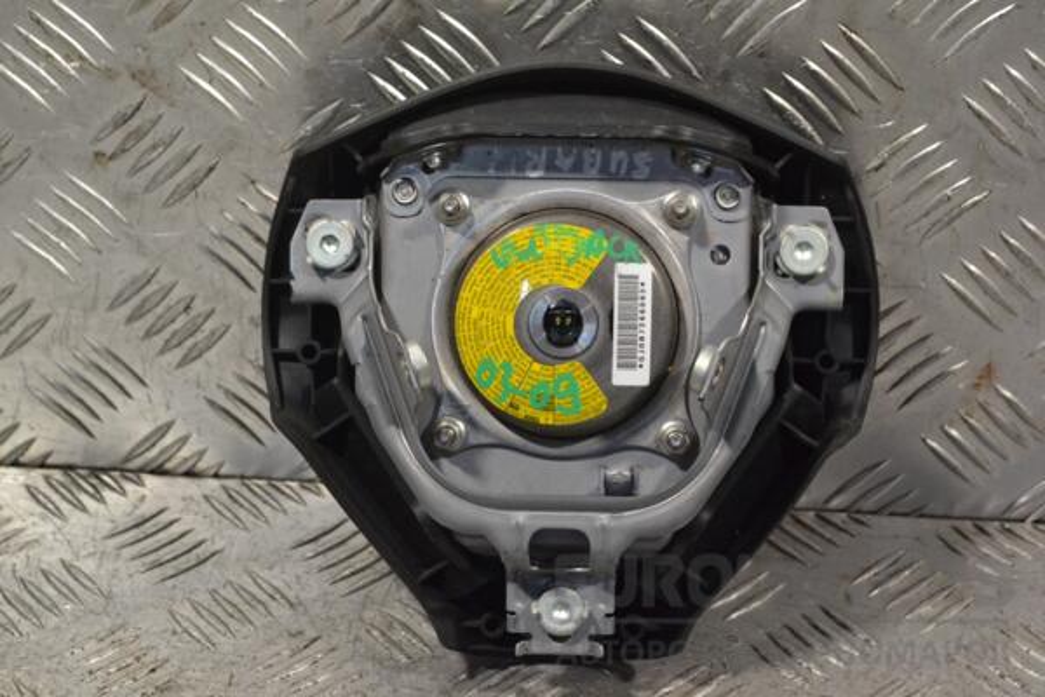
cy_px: 348
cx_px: 522
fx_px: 2395
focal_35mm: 82
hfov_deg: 24.6
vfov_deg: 16.6
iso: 3200
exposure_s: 1/250
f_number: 8
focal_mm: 55
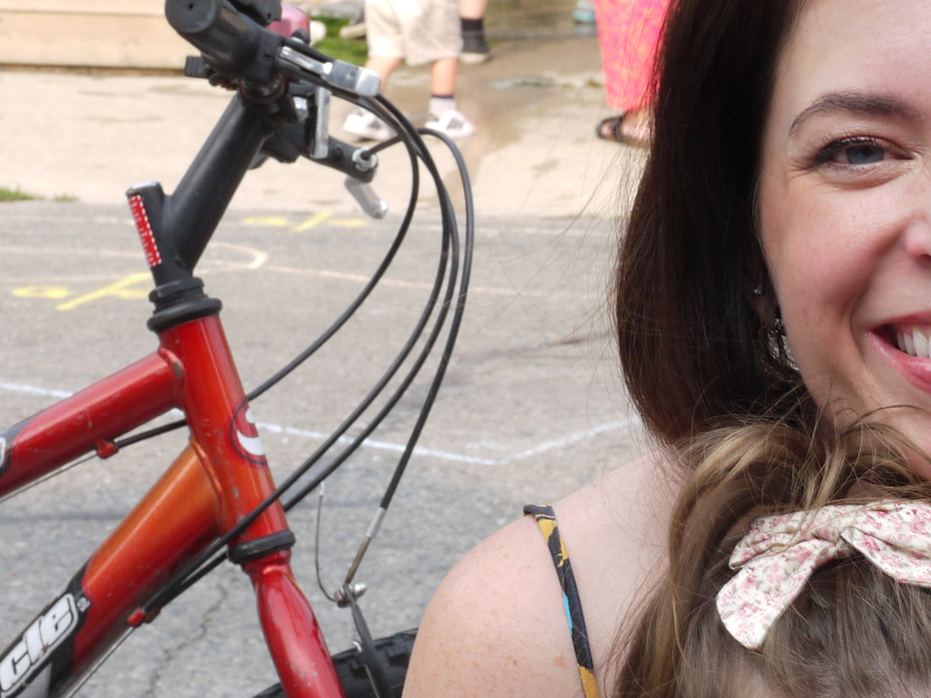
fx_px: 4357
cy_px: 709
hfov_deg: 12.0
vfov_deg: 9.1
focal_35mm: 162
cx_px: 996
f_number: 14
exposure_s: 1/50
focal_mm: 35
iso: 160
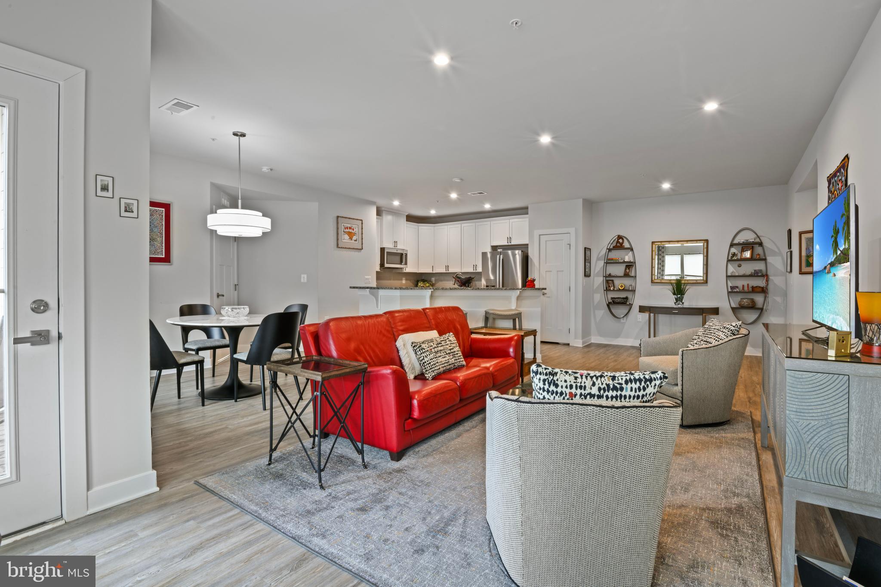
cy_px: 294
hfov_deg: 96.7
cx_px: 440
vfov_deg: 73.7
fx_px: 391
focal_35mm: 16
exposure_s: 2.5
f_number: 16
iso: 100
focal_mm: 16
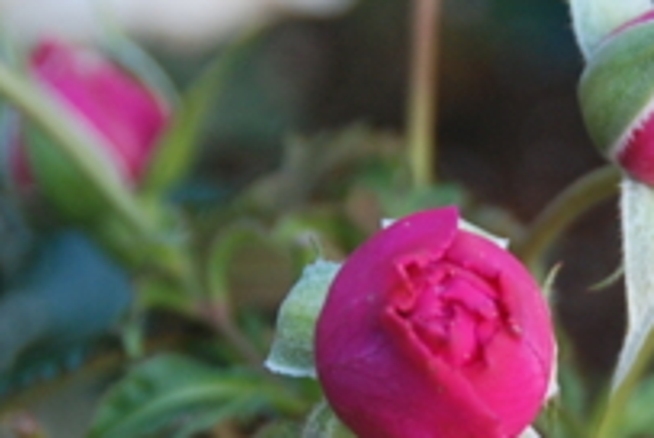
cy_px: 386
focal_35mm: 331
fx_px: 6022
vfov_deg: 4.2
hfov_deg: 6.2
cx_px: 664
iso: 400
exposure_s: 1/50
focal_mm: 56
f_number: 5
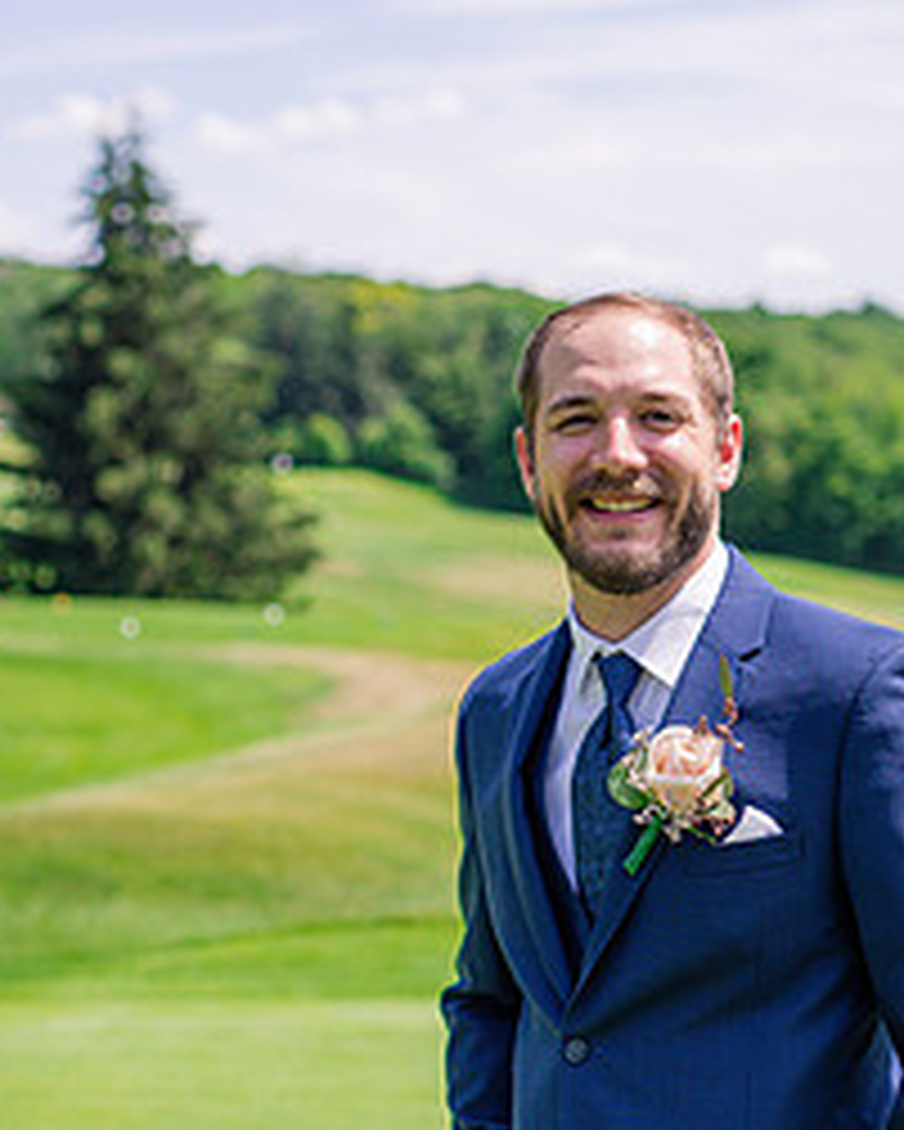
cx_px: 643
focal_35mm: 84
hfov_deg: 18.2
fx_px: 2808
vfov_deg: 22.6
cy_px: 788
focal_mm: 50
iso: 250
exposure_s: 1/4000
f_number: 2.8
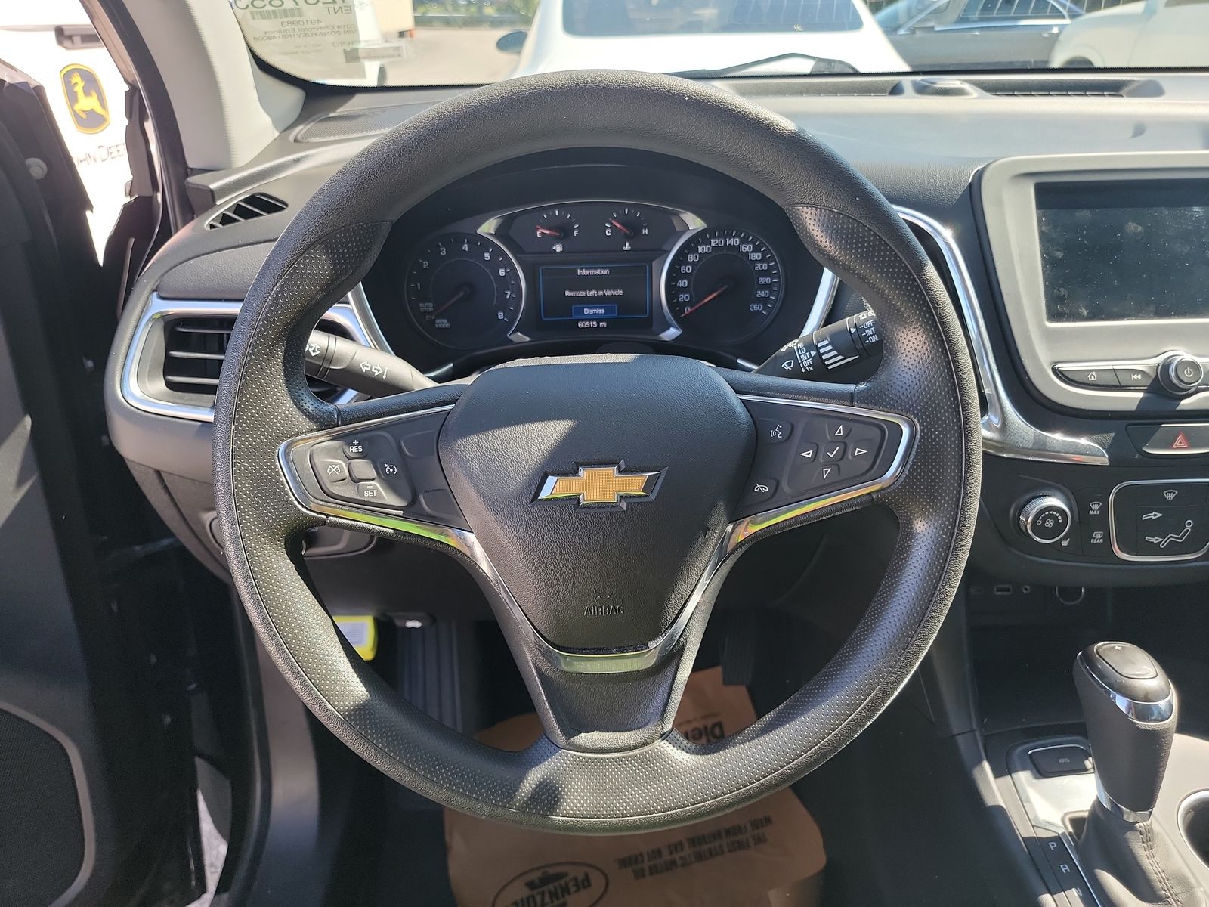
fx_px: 838
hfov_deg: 71.6
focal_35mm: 24
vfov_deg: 56.8
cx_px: 604
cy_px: 454
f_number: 1.8
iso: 63
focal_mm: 6.7
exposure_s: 1/119
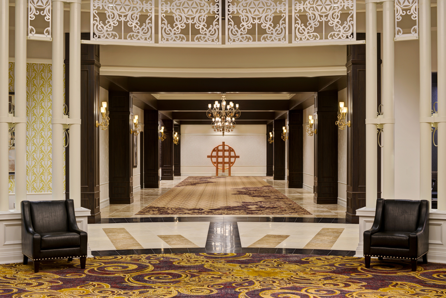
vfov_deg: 27.0
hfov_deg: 39.6
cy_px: 149
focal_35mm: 50
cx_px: 223
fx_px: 620
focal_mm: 50
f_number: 8
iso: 100
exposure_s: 2
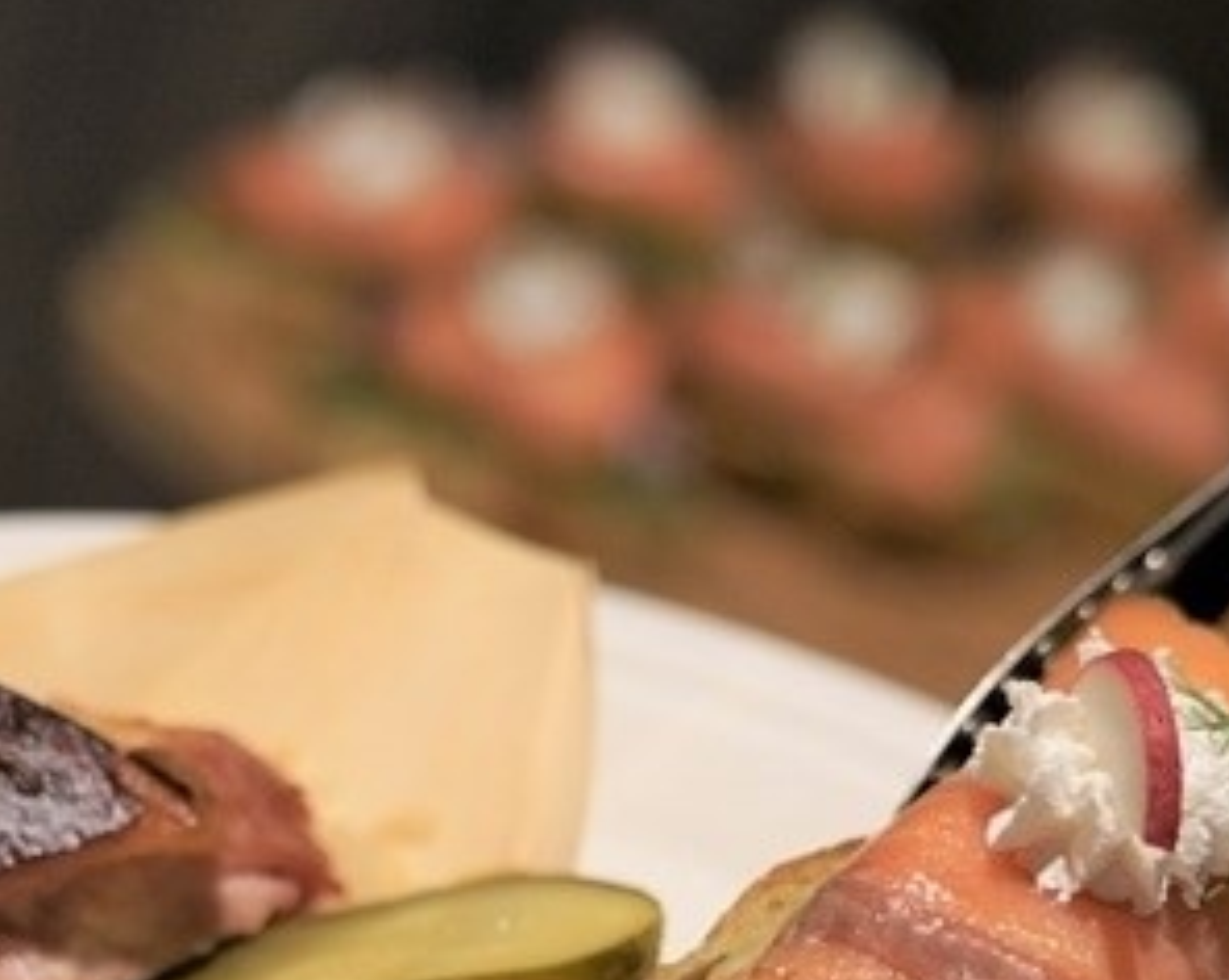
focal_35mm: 127
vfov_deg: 11.9
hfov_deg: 15.2
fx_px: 4613
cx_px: 494
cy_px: 1078
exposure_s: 1/50
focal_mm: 50
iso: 640
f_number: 4
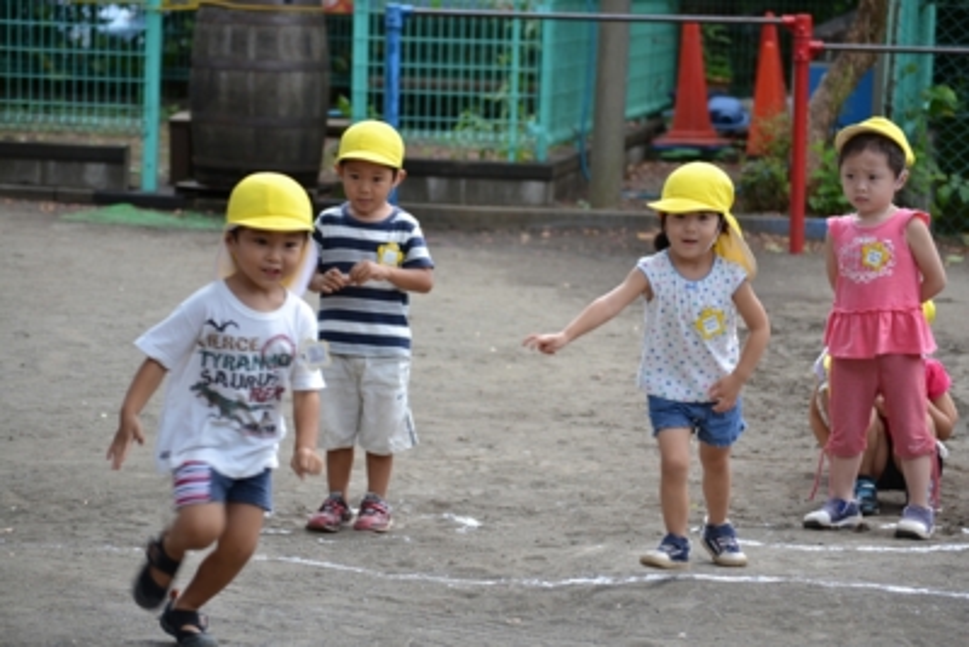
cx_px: 484
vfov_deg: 9.0
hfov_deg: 13.4
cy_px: 324
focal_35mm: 153
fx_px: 4120
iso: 125
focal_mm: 102
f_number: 5.6
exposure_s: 1/125
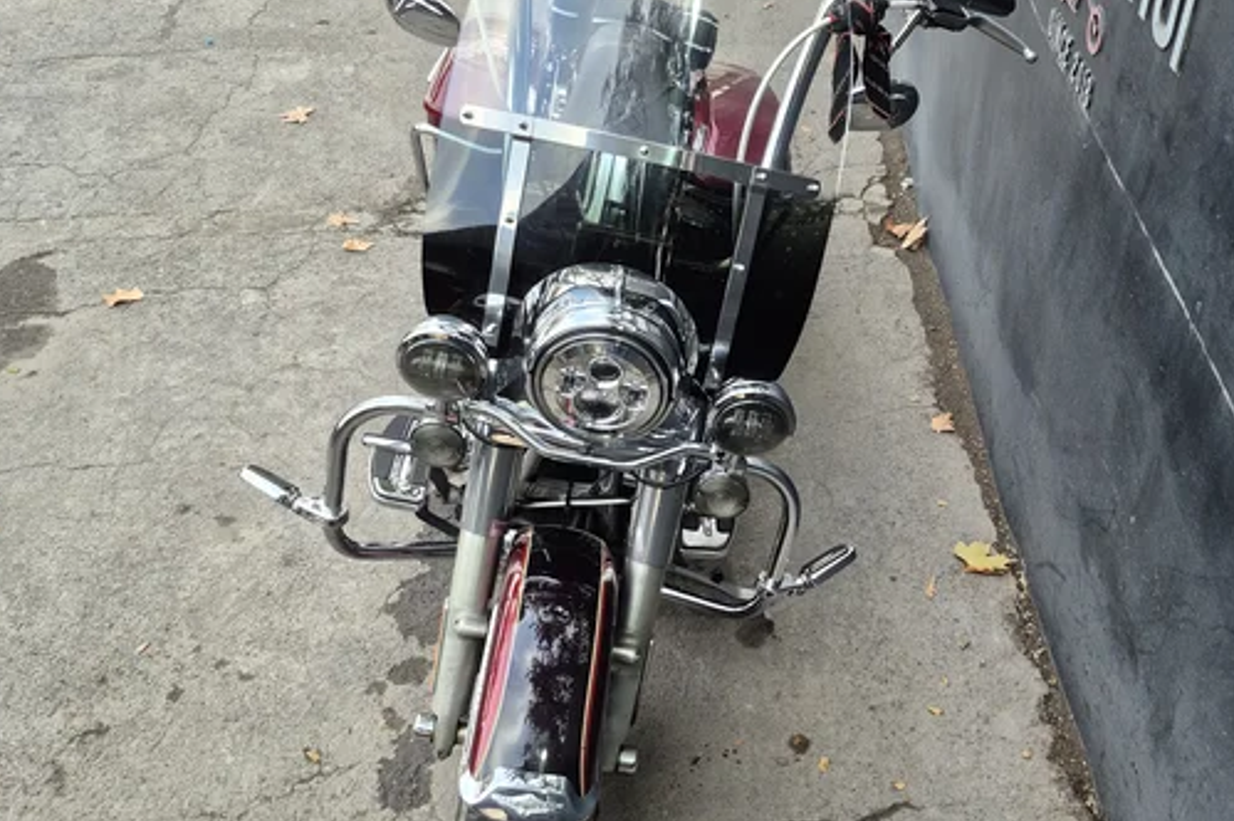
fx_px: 1233
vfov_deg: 36.8
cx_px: 659
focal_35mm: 36
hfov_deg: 53.1
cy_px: 445
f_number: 1.8
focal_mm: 5.4
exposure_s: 1/100
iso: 100
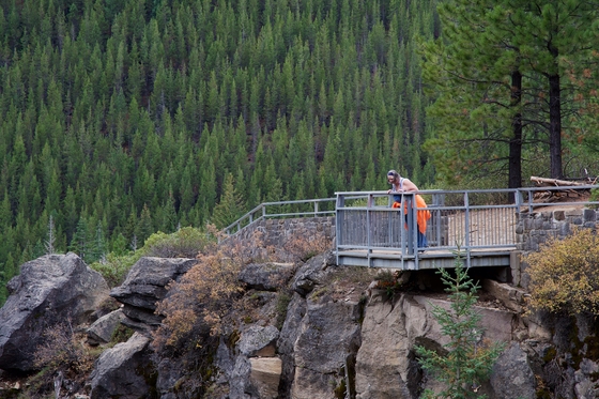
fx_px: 1996
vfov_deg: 11.4
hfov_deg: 17.1
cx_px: 300
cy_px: 200
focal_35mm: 120
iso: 400
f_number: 9
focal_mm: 80
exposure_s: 1/100
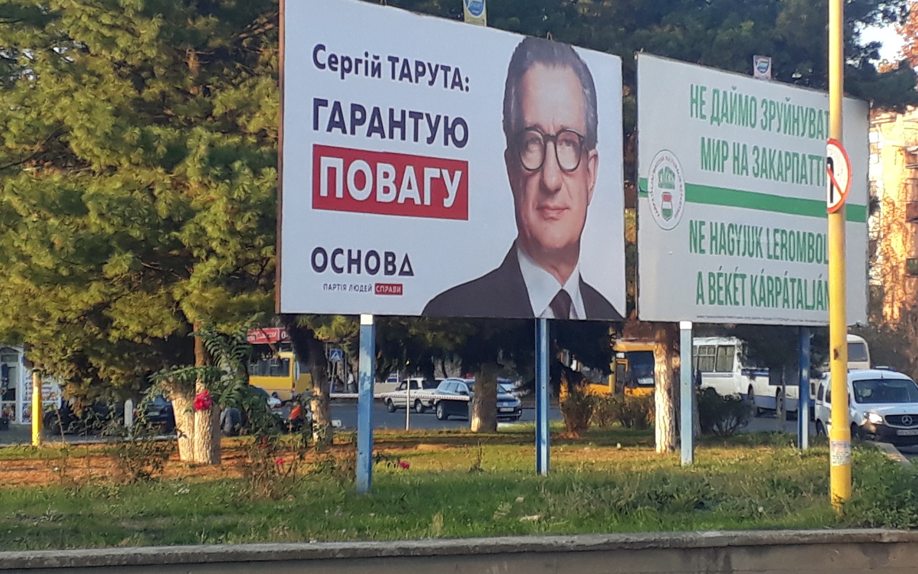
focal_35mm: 33
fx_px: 826
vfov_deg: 38.2
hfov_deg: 58.0
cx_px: 516
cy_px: 239
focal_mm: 3.6
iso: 40
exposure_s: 1/233
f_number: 1.9
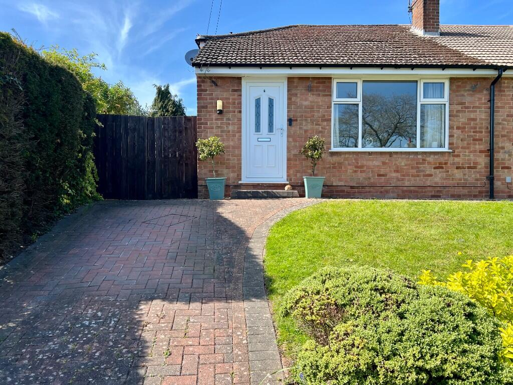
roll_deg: -0.3
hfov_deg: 67.3
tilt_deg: +0.5
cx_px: 256
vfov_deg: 53.1
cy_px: 192
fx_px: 385
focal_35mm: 26
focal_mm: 5.7
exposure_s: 1/1377
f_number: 1.5
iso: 50
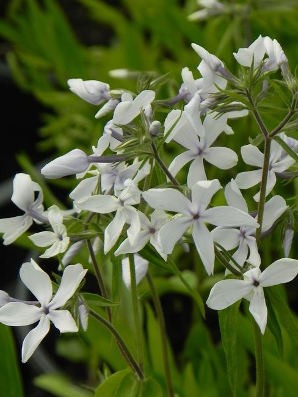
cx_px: 159
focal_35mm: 523
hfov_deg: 2.8
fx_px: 5999
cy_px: 203
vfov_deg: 3.8
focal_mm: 75.7
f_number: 5
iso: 160
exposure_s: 1/800
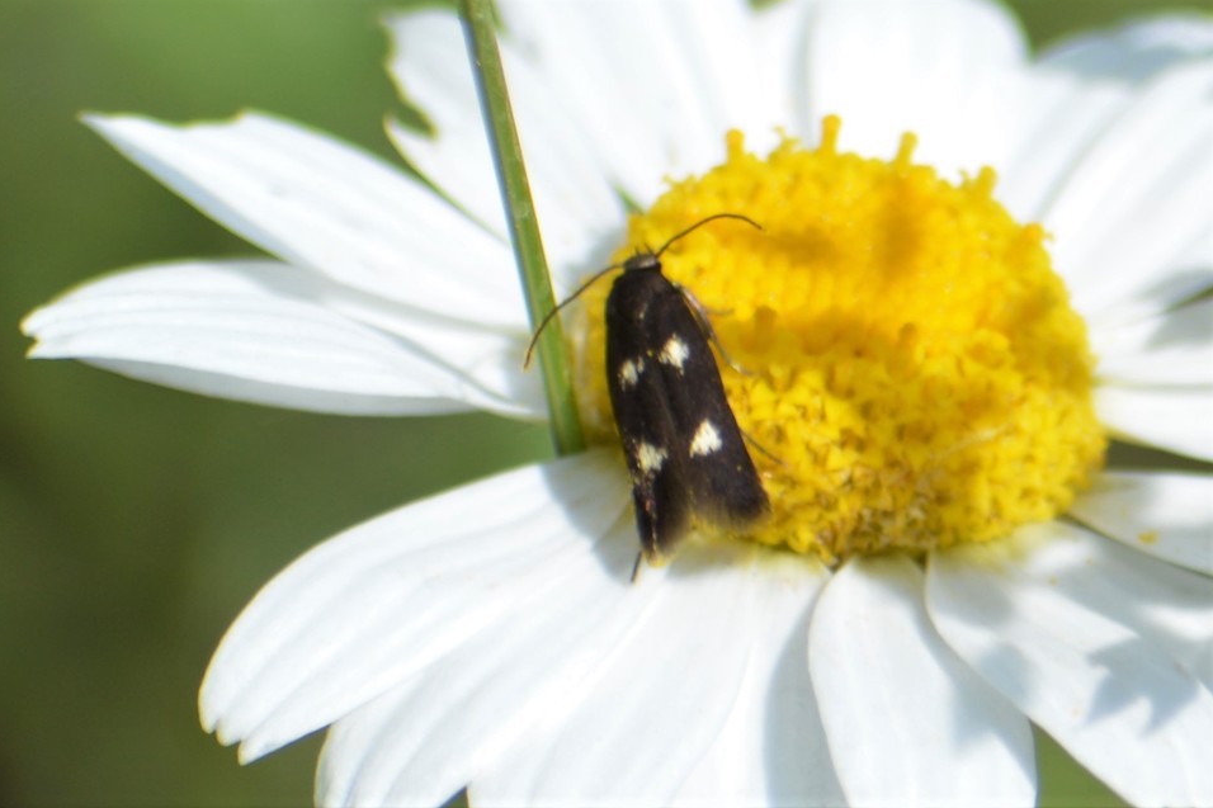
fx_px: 15226
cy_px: 403
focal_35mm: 452
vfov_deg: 3.0
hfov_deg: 4.6
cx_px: 605
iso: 100
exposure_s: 1/320
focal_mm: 300
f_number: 8
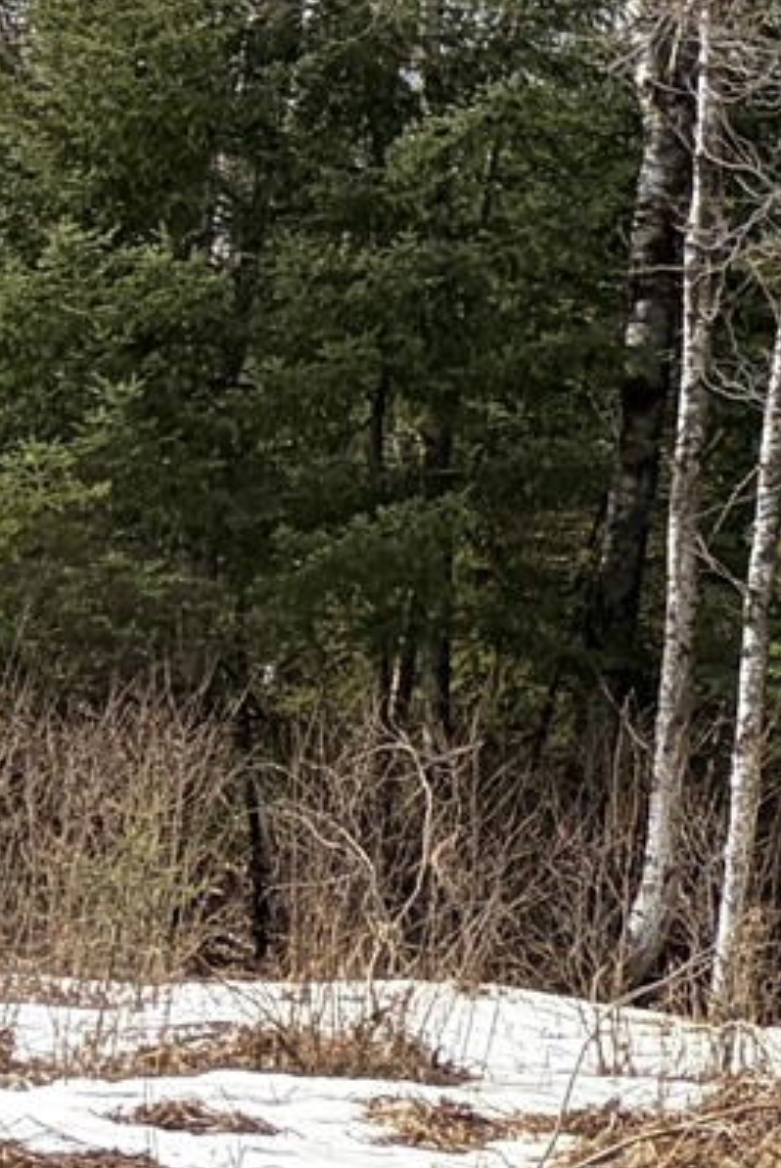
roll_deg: -4.6
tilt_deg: +13.9
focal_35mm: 139
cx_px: 2883
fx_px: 4515
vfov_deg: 14.5
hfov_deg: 7.6
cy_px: -53
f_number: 1.6
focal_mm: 5.96
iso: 64
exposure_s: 1/2865
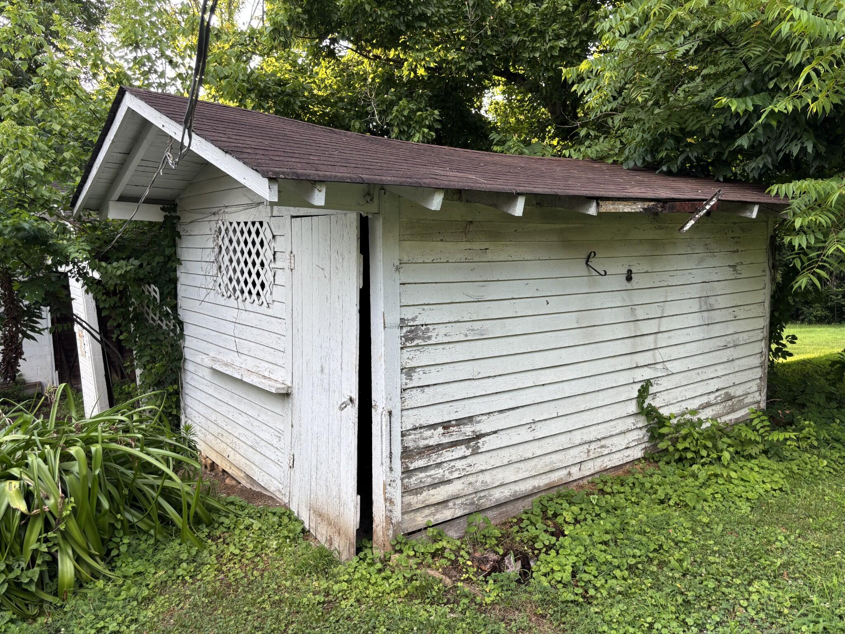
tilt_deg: -6.0
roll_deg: +0.7
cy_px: 317
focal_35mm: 26
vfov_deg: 53.1
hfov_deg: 67.3
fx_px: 635
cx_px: 422
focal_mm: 5.96
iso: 40
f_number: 1.6
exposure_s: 1/143
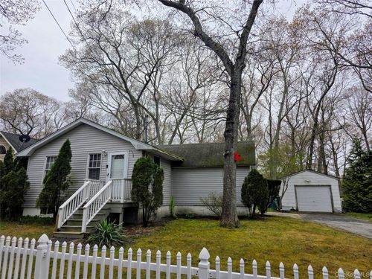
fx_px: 247
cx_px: 186
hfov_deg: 73.9
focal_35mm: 23
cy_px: 140
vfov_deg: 58.9
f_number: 1.7
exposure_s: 1/3126
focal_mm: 6.3
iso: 80
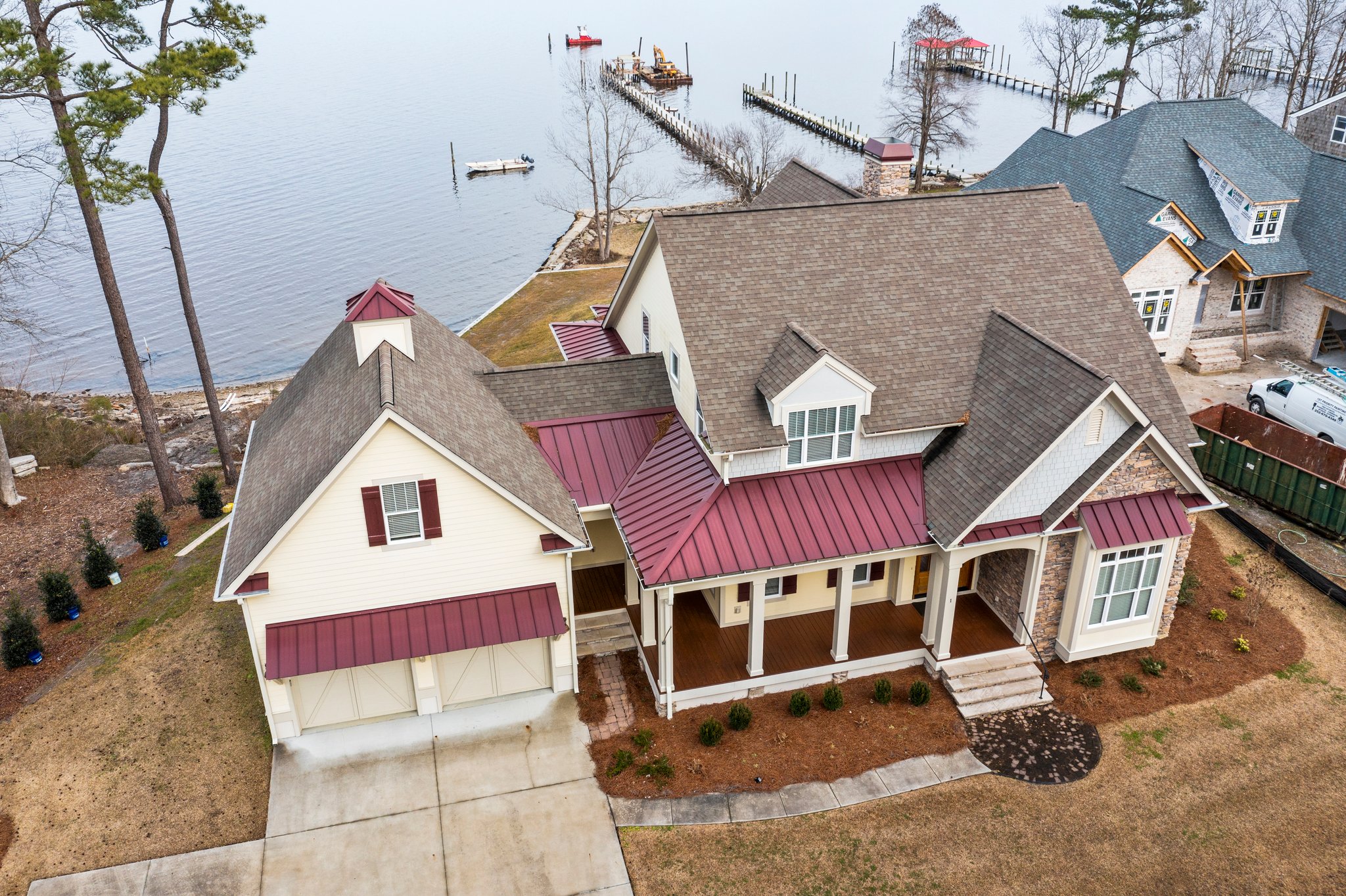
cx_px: 673
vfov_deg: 46.4
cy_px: 448
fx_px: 1046
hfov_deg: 65.5
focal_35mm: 28
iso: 100
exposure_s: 1/240
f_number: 4.5
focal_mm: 10.26
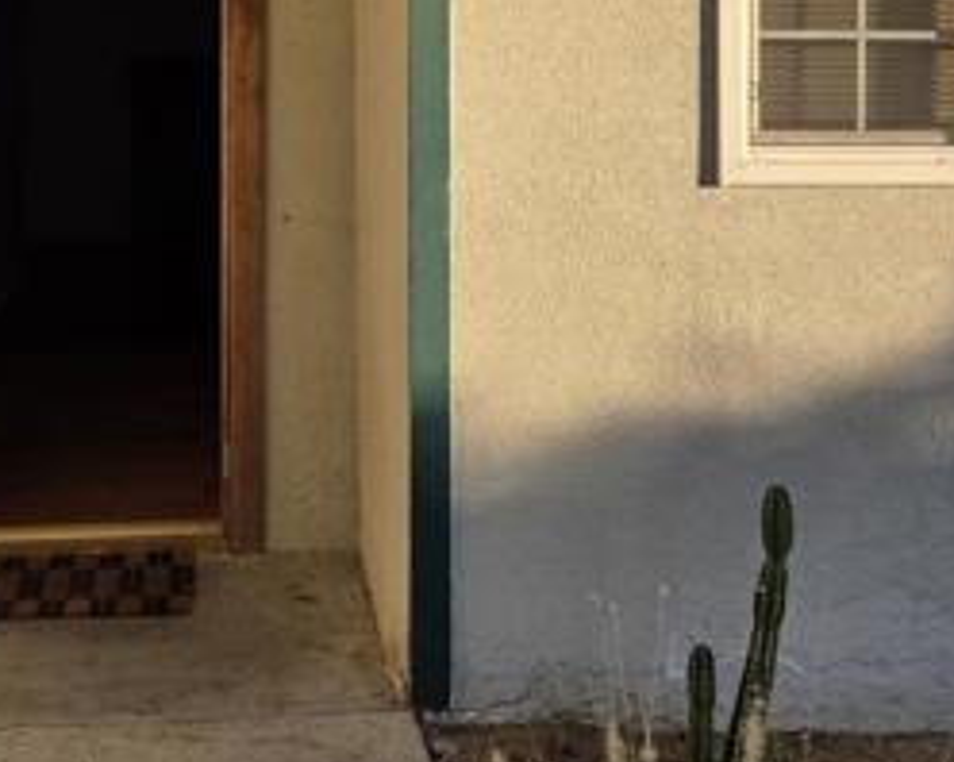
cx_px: 315
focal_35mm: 58
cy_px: 46
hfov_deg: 32.2
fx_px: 1636
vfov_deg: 25.2
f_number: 1.8
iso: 80
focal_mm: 5.4
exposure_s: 1/2805
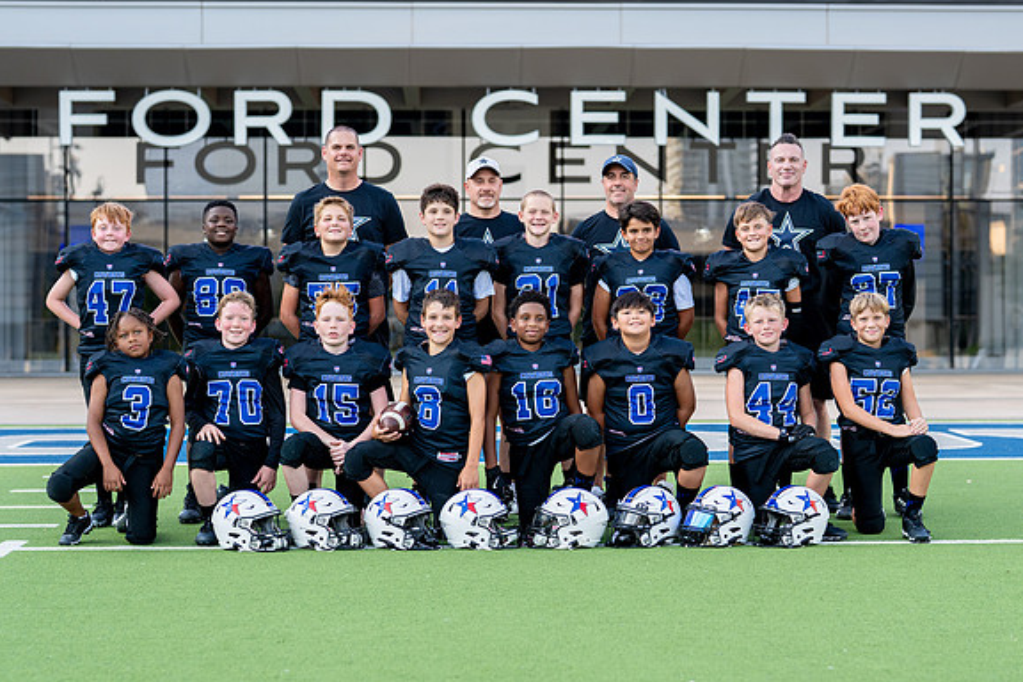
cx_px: 546
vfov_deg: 18.7
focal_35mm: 73
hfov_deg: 27.7
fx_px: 2074
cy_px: 338
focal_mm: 50
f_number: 2
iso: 200
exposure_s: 1/800
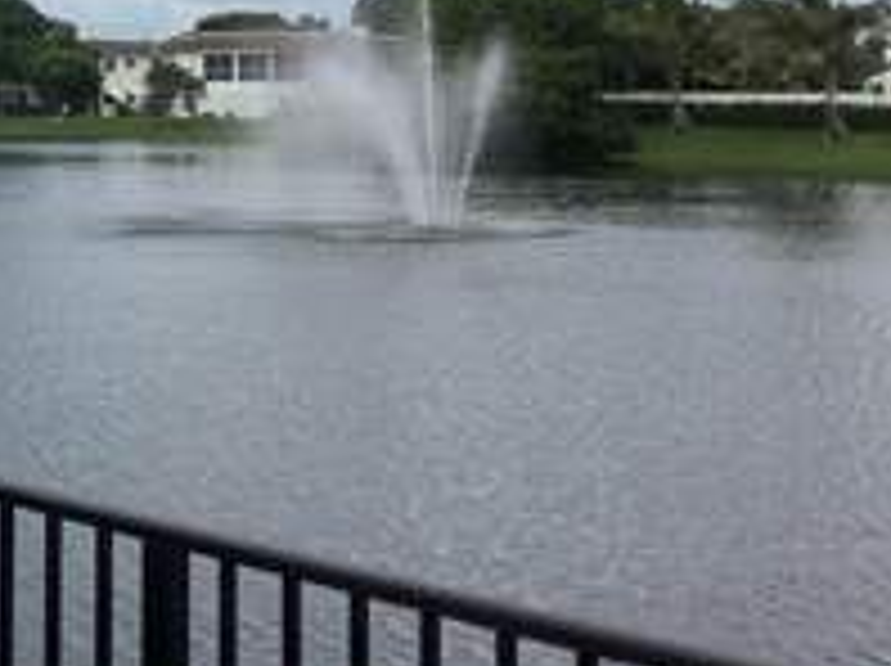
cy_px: -47
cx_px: -81
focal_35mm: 75
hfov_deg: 24.3
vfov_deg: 18.9
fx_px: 1928
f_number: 2.4
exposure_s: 1/2037
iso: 25
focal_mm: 3.3
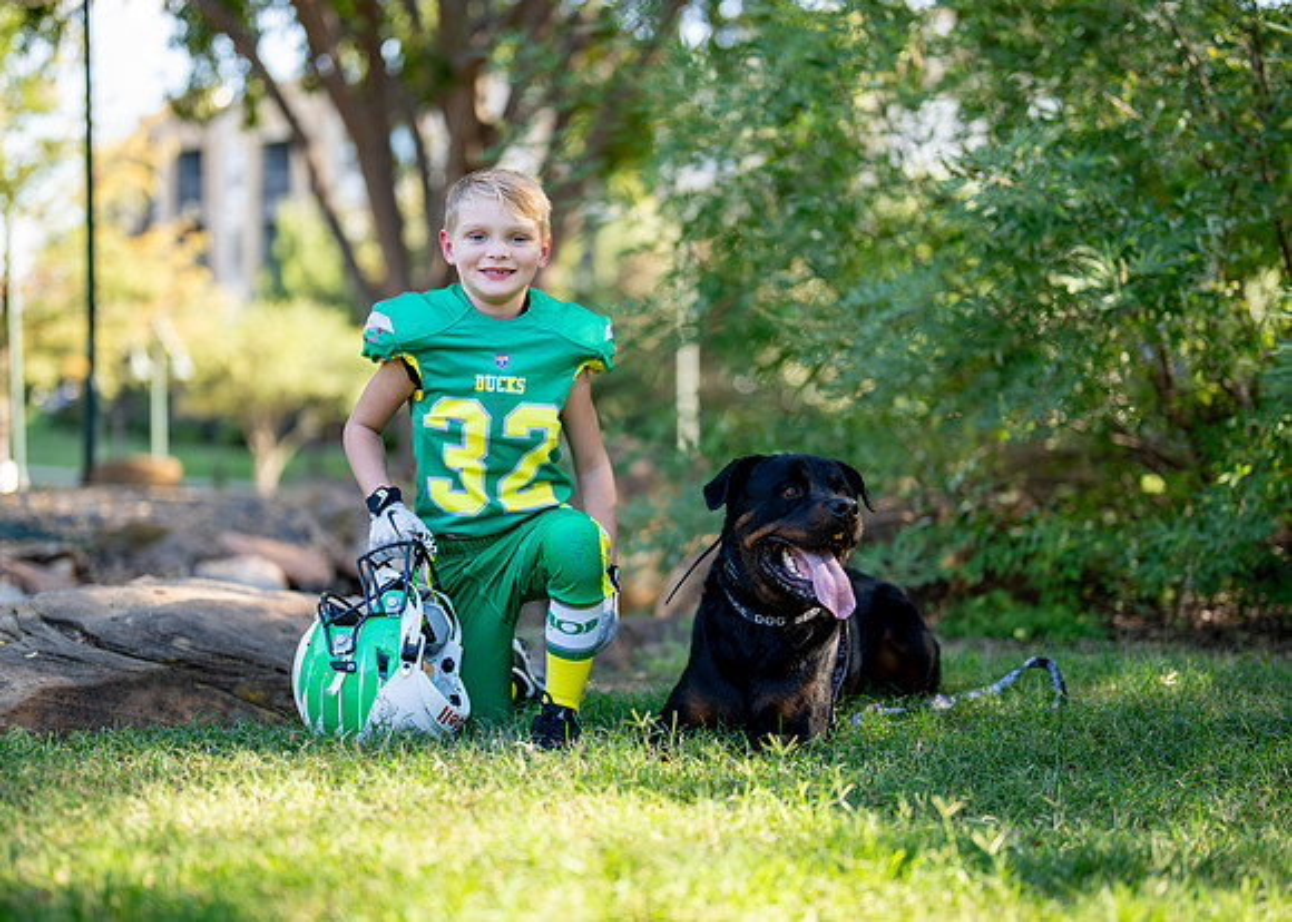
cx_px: 622
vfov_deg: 23.7
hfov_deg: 32.8
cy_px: 505
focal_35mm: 60
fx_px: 2196
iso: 100
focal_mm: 50
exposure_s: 1/800
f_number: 1.2
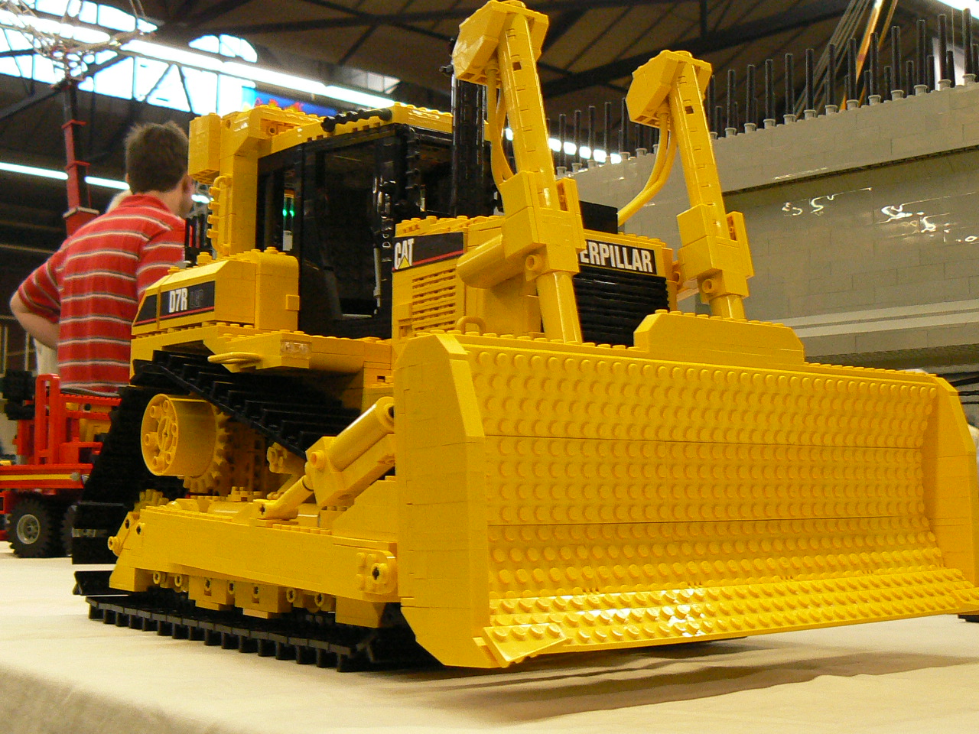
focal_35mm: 50
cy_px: 367
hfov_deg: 38.2
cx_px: 490
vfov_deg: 29.1
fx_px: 1414
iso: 200
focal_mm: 6.2
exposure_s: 1/20
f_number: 2.8
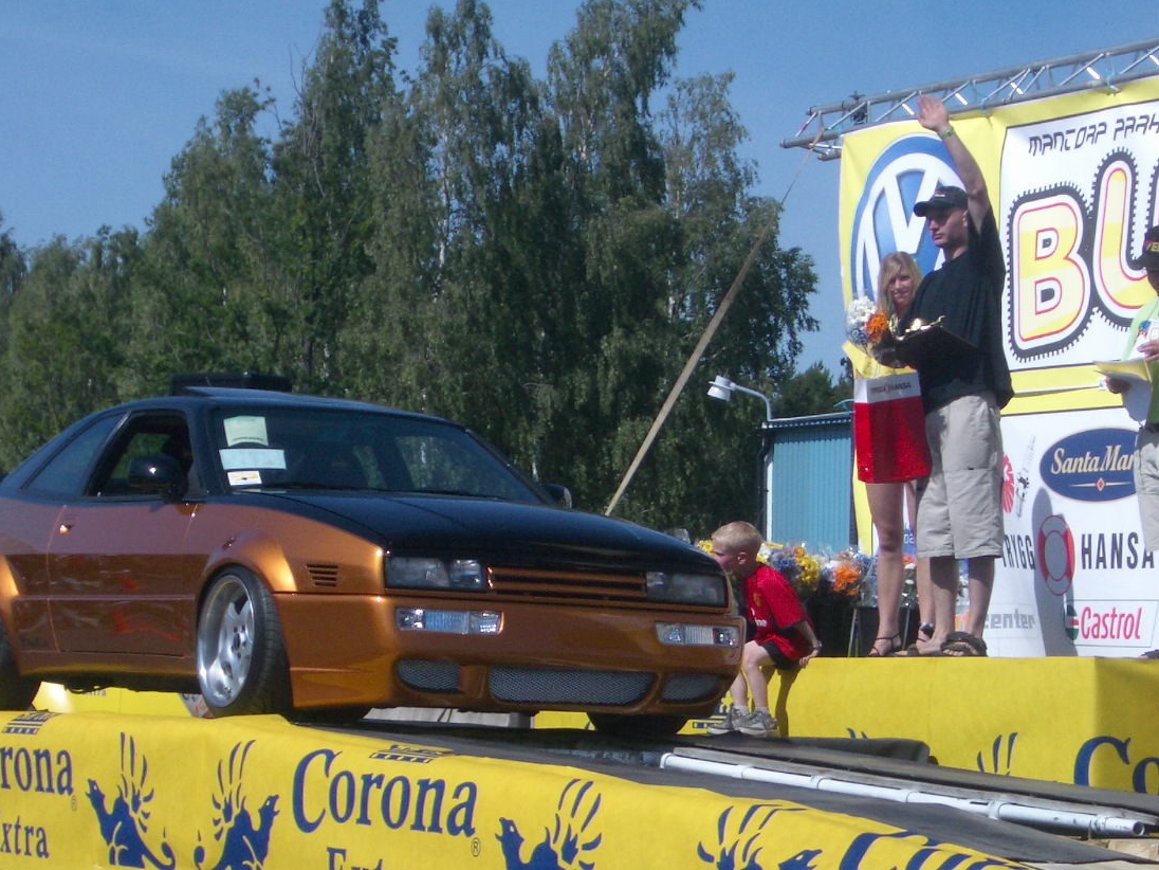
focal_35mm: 108
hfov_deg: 18.2
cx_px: 630
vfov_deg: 13.7
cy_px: 512
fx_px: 3616
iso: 50
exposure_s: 1/500
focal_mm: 12.2
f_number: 6.2
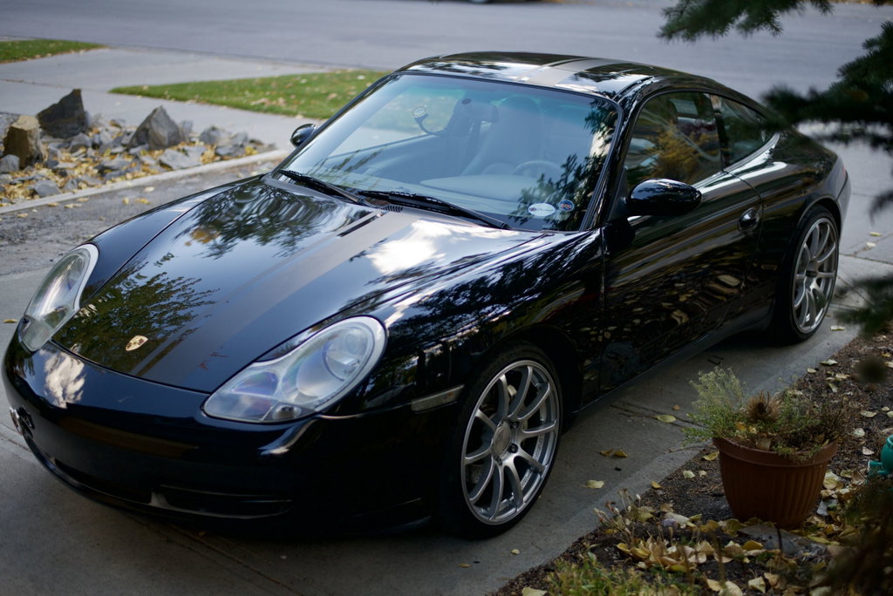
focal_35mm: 50
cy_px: 298
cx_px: 446
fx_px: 1241
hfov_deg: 39.6
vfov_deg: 27.0
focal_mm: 50
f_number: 1.8
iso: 500
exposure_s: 1/1000
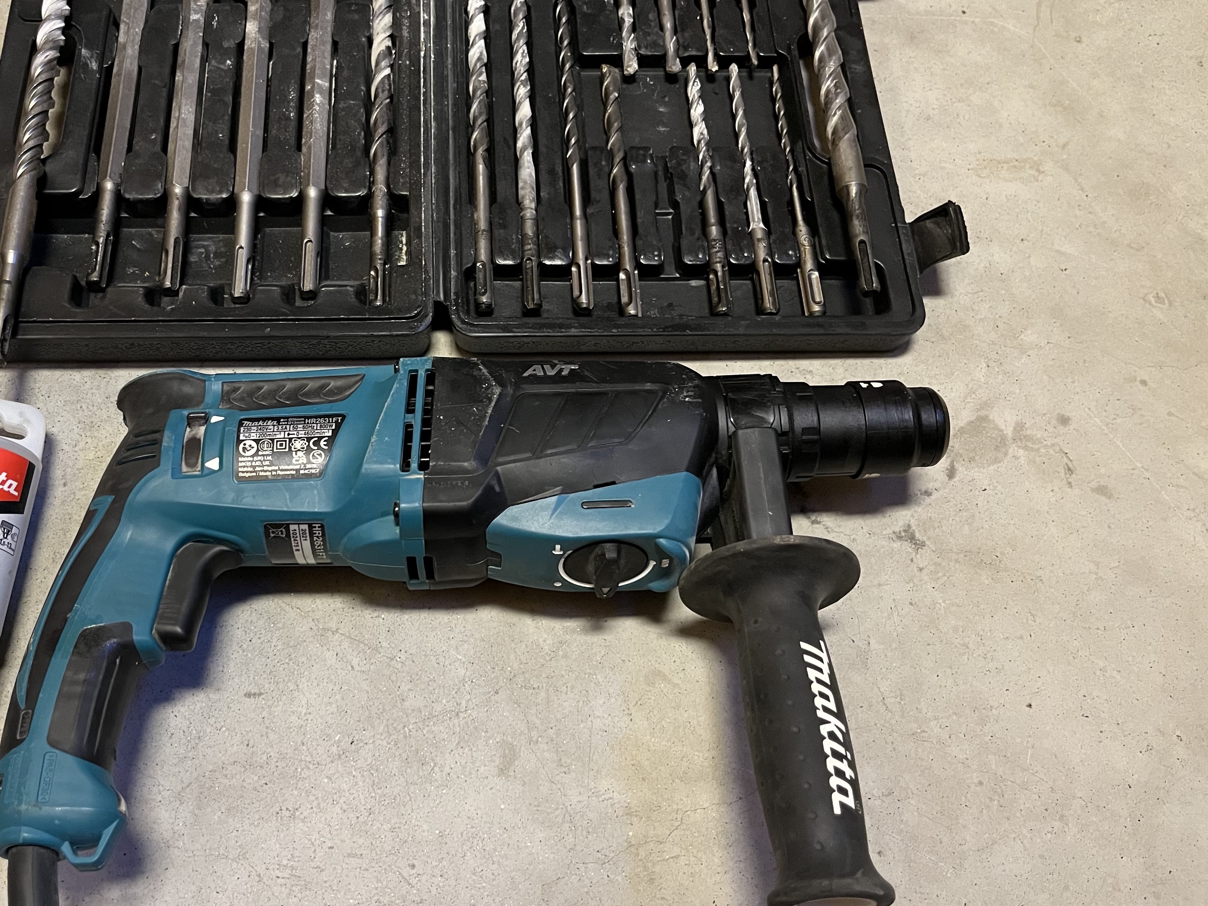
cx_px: 460
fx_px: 1152
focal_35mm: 33
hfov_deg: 54.8
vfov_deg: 42.9
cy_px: 418
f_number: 1.6
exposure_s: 1/33
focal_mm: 5.1
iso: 500
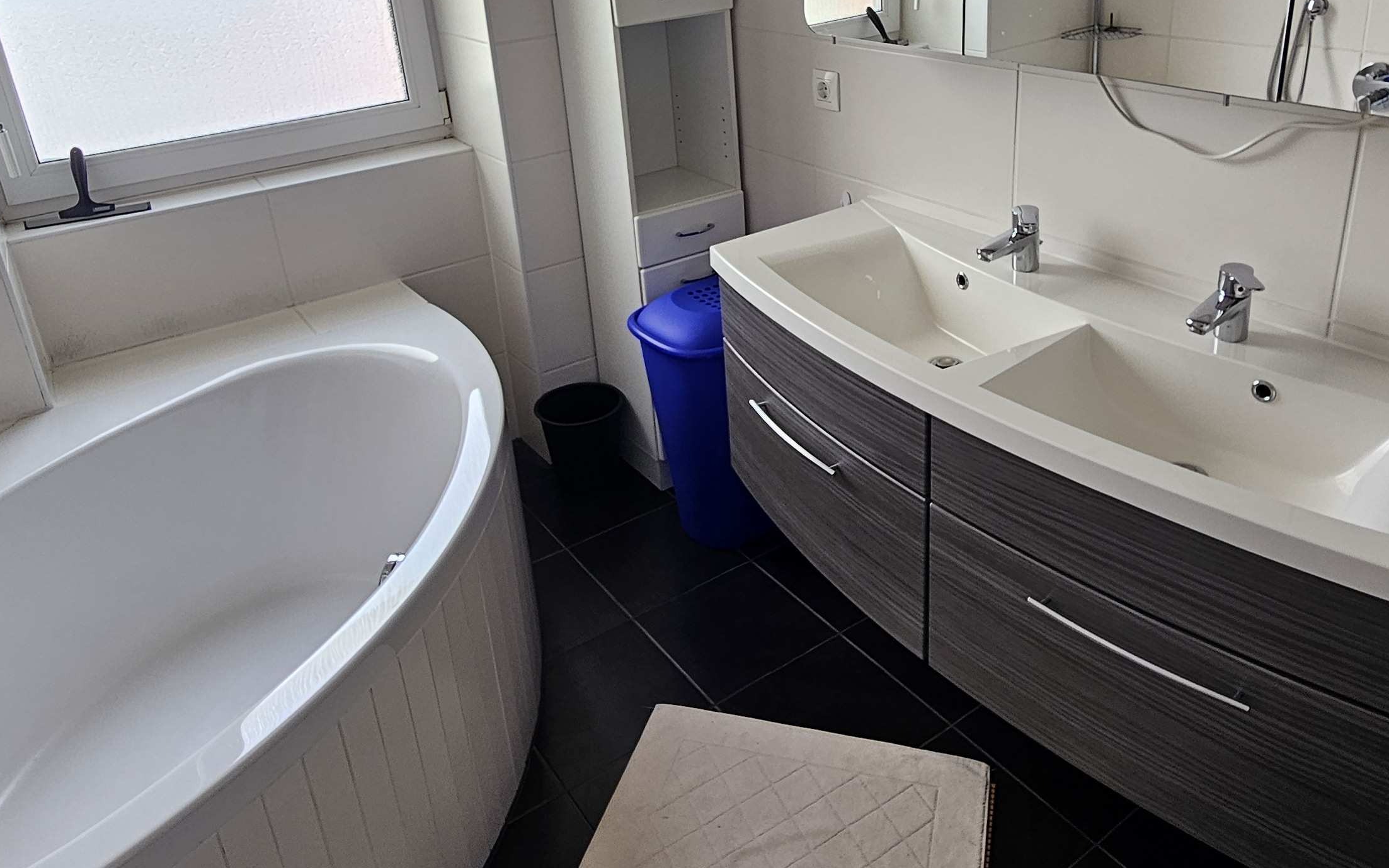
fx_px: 946
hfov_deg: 72.5
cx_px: 740
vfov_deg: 48.1
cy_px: 262
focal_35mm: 25
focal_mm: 2.2
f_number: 2.2
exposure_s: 1/50
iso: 80
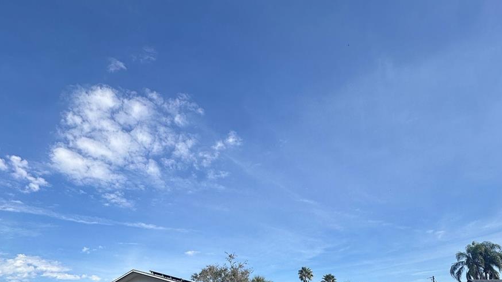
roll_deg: +1.3
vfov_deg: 43.9
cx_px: 249
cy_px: 295
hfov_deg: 83.9
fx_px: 279
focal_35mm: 21
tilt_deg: +8.9
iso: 50
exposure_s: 1/2257
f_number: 2.2
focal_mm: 2.22
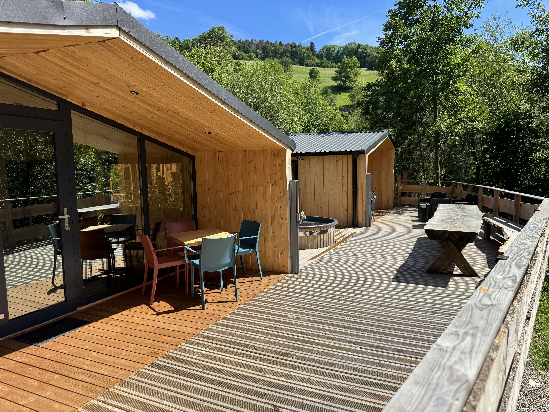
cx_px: 274
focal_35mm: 24
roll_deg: +1.3
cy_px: 206
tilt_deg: -6.4
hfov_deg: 71.6
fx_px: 381
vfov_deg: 56.8
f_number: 1.78
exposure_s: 1/2710
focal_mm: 6.76
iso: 80
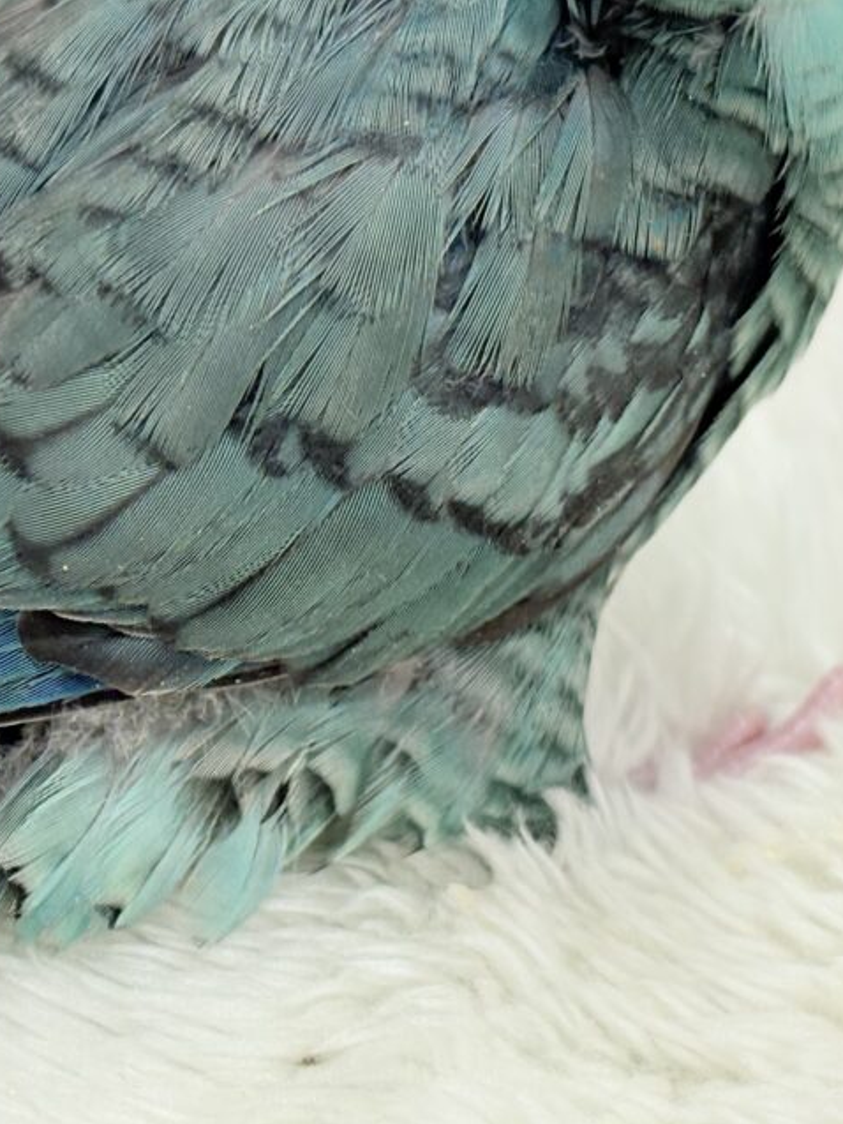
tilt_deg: -34.4
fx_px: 3181
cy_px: 649
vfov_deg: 20.0
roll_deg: -4.8
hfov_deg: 15.1
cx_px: 302
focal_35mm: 98
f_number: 1.6
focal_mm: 5.96
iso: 125
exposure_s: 1/100
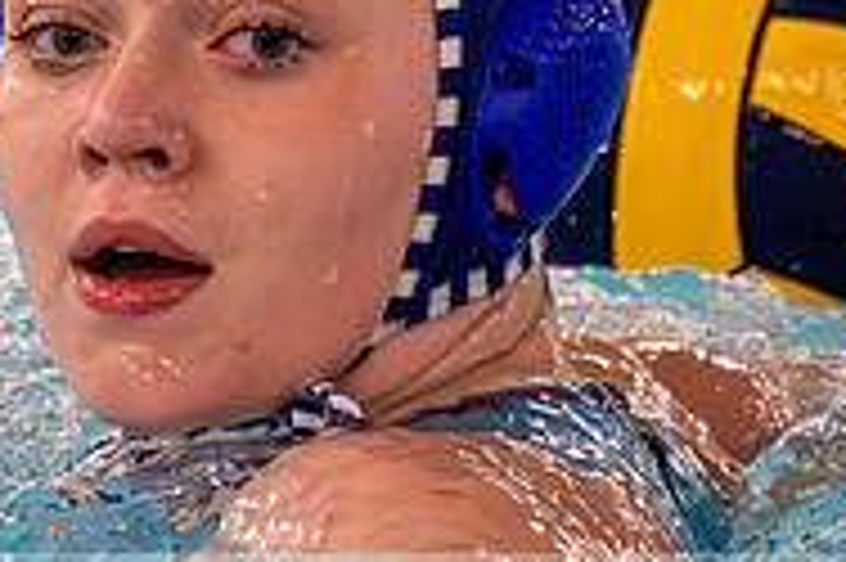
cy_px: 27
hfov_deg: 1.4
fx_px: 34584
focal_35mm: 1473
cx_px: 634
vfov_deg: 0.9
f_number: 4
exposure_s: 1/1000
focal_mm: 260
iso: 10000
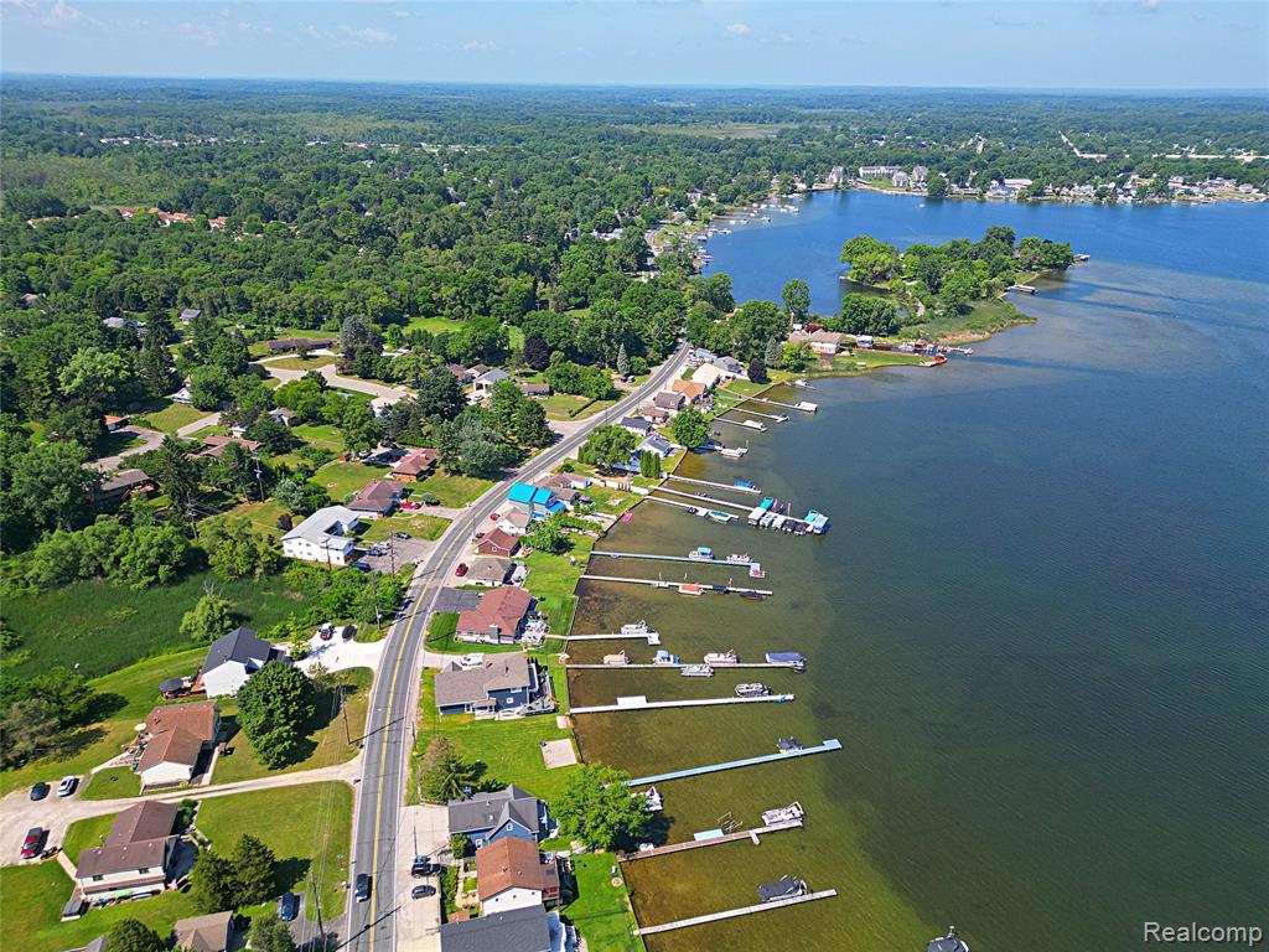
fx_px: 880
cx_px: 634
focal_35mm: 24
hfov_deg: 71.6
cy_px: 476
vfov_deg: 56.8
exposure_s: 1/2000
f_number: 1.7
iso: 120
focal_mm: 6.7
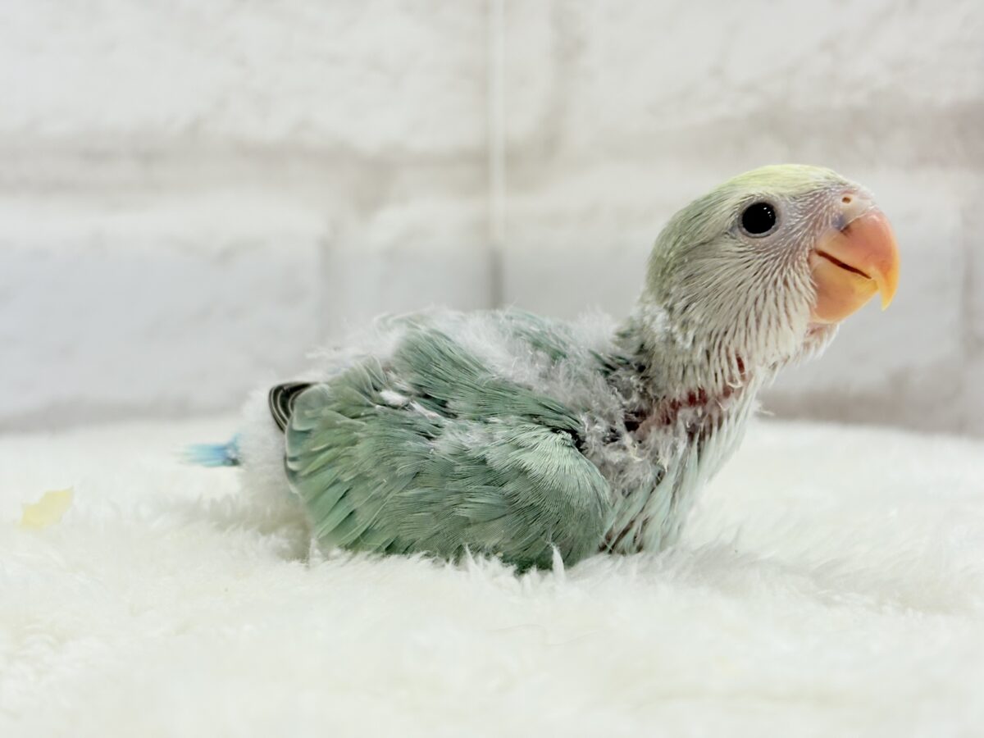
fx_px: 1478
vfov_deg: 28.0
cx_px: 492
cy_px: 369
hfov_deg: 36.8
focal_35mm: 52
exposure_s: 1/100
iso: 64
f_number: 1.6
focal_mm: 5.96
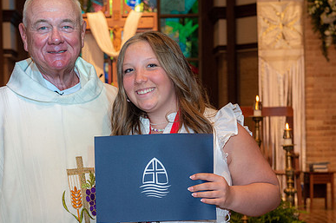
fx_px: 811
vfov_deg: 15.6
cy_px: 158
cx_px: 139
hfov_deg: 23.4
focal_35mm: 87
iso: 1600
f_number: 5.6
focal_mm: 58
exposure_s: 1/125
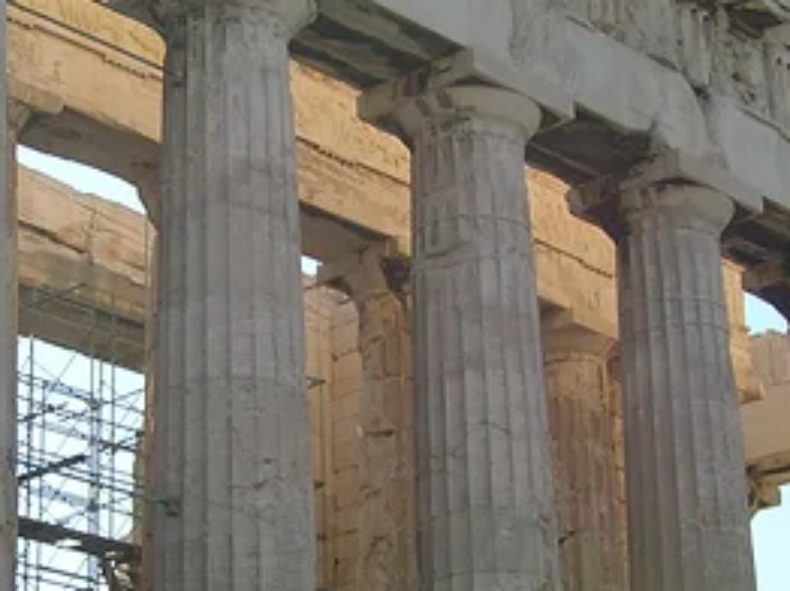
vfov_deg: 14.2
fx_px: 2371
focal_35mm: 104
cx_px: 311
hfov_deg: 18.9
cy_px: 348
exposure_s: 1/307
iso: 50
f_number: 4.9
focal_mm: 5.7
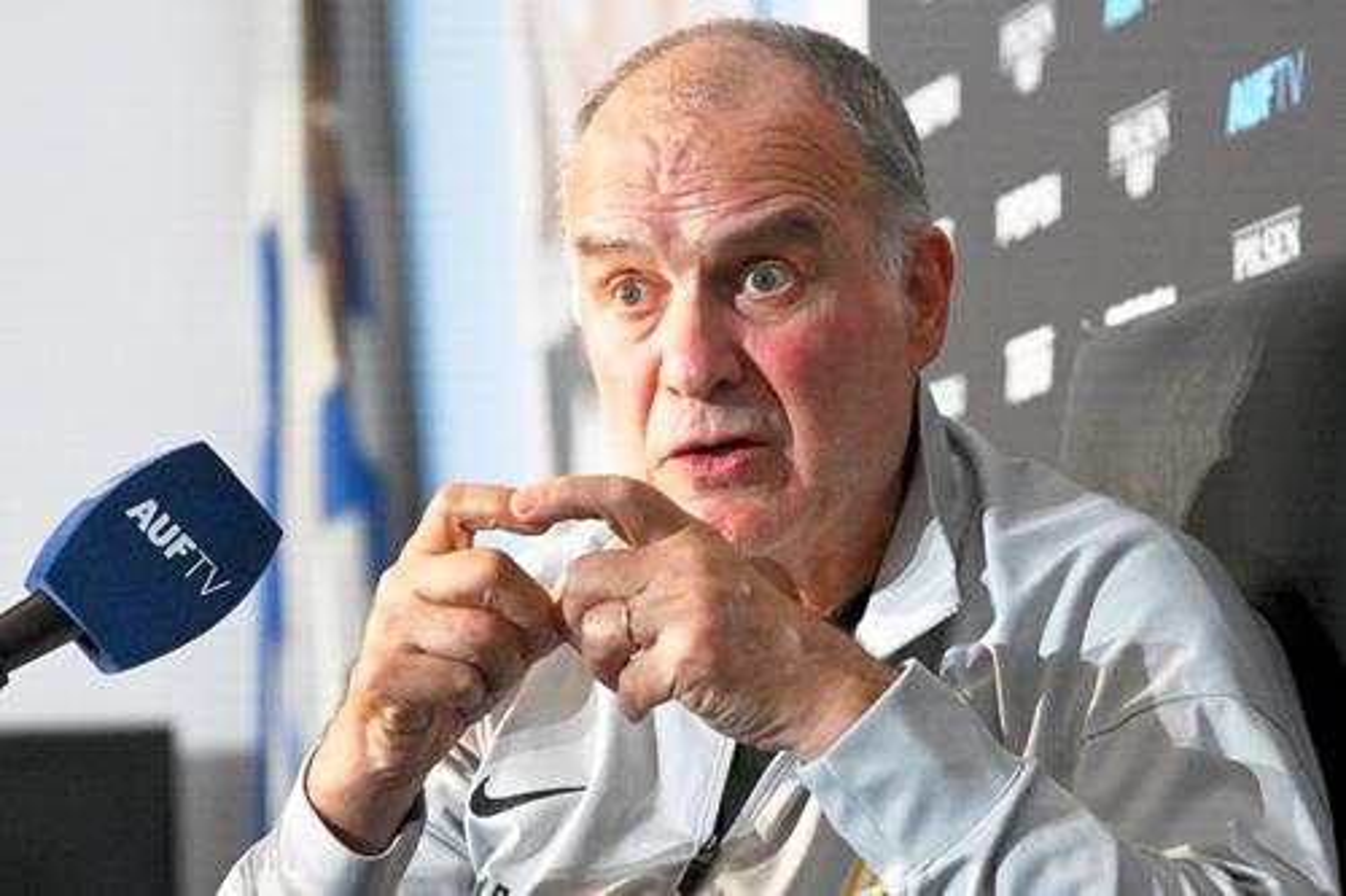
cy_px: 448
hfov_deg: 13.1
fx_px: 5868
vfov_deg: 8.7
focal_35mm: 157
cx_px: 673
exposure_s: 1/640
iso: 8000
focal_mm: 105
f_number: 4
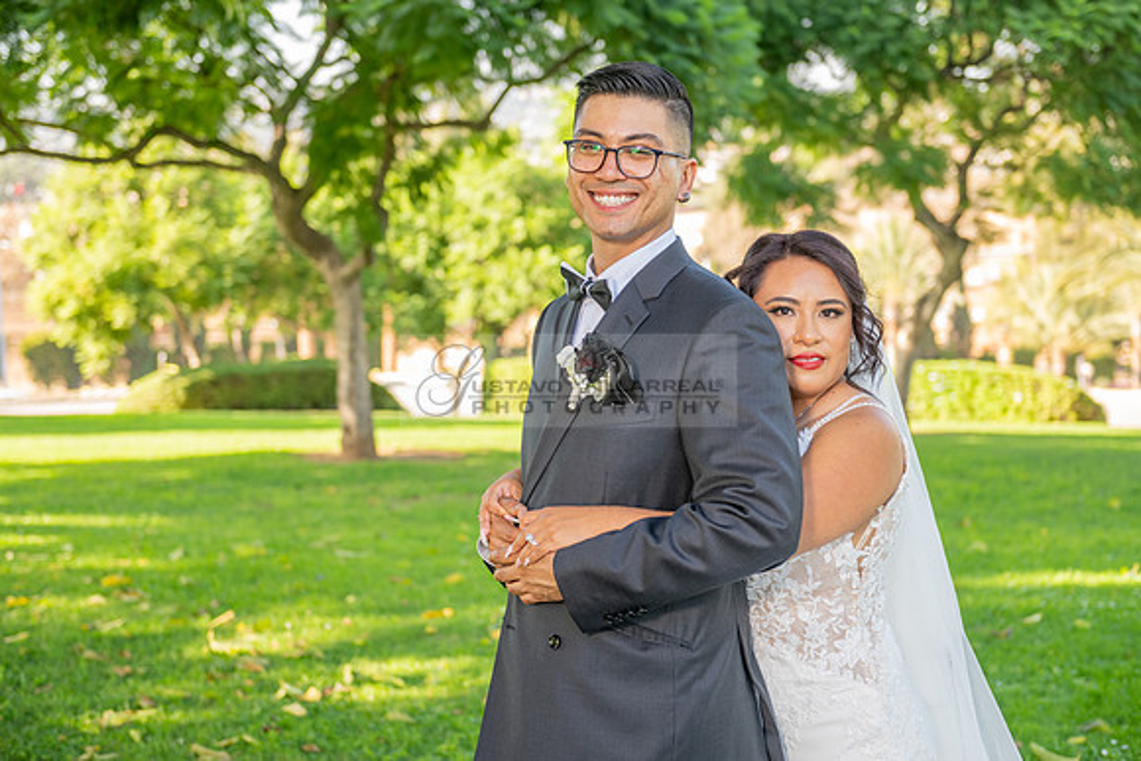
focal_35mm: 50
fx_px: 1585
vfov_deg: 27.0
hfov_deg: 39.6
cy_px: 380
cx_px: 570
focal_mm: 50
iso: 200
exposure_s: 1/200
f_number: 3.5
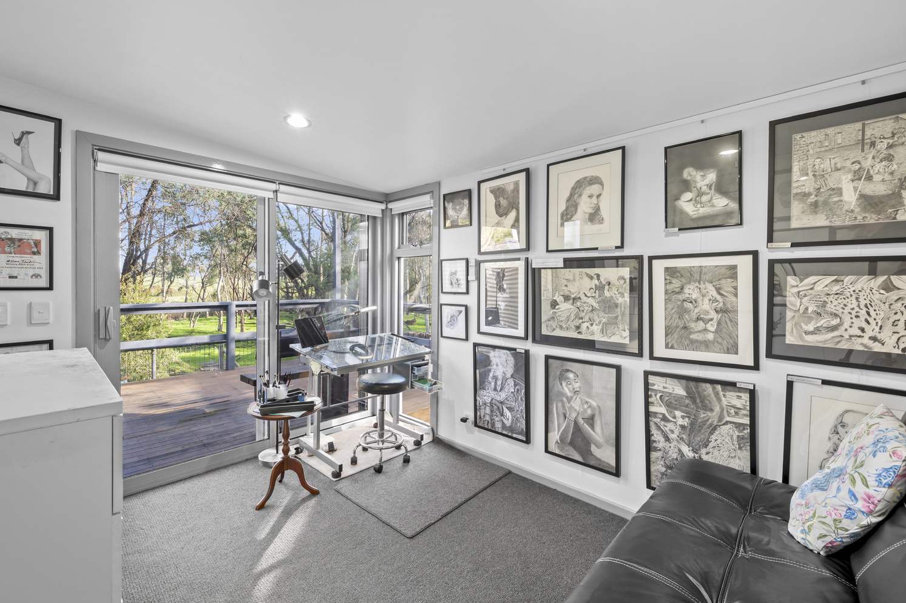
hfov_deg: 100.3
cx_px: 427
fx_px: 377
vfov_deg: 77.2
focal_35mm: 15
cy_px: 288
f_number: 9
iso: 200
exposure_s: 1/1.25
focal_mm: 14
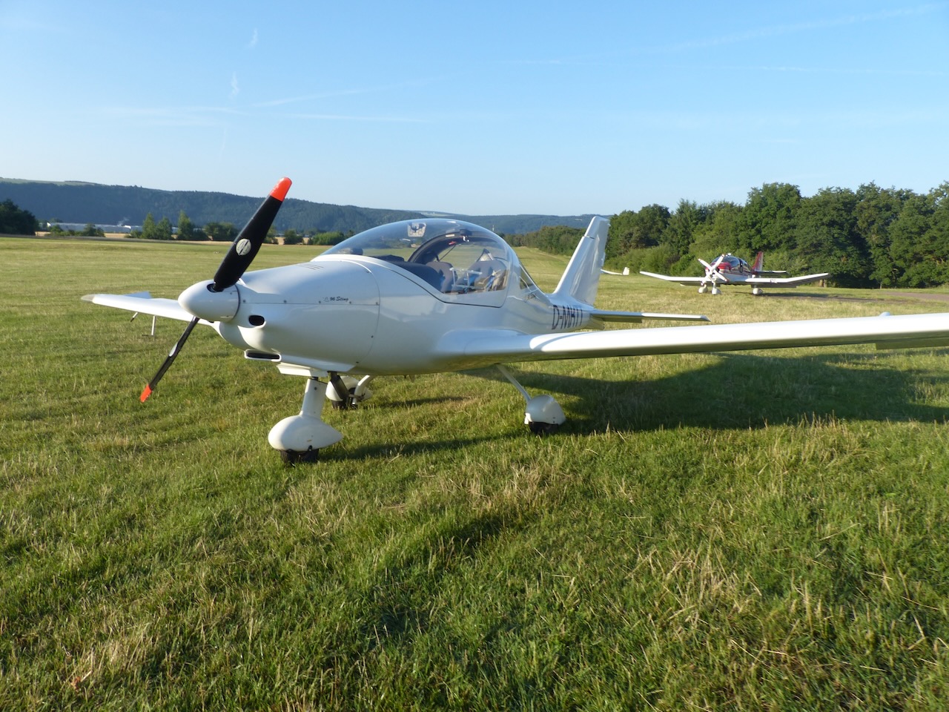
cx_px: 474
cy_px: 356
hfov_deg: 69.4
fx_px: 685
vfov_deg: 54.9
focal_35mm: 25
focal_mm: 4.5
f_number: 4
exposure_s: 1/400
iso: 100
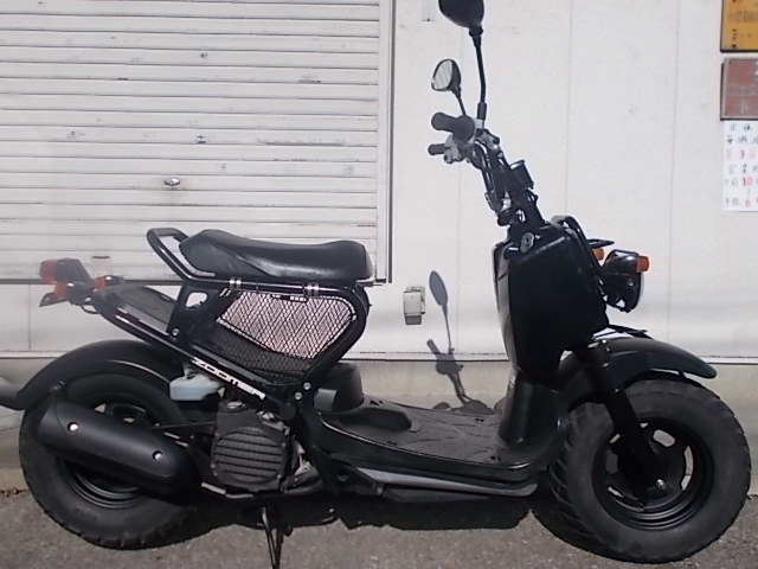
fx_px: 745
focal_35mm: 34
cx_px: 379
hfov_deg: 54.0
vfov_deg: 41.8
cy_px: 284
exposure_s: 1/250
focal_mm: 6
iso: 80
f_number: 9.2
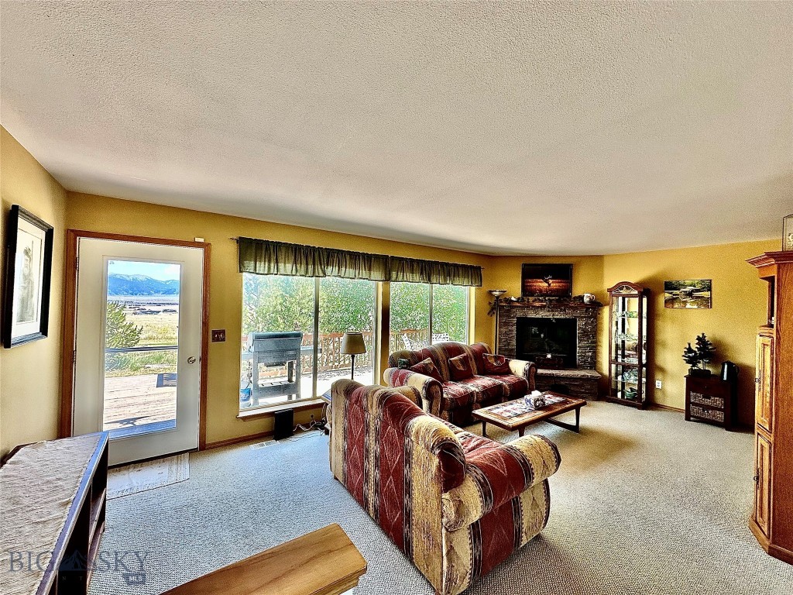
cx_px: 396
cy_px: 298
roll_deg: -1.2
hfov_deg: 102.1
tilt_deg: -0.2
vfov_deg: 85.7
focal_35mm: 14
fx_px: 321
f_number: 2.2
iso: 50
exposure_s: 1/99
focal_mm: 2.22
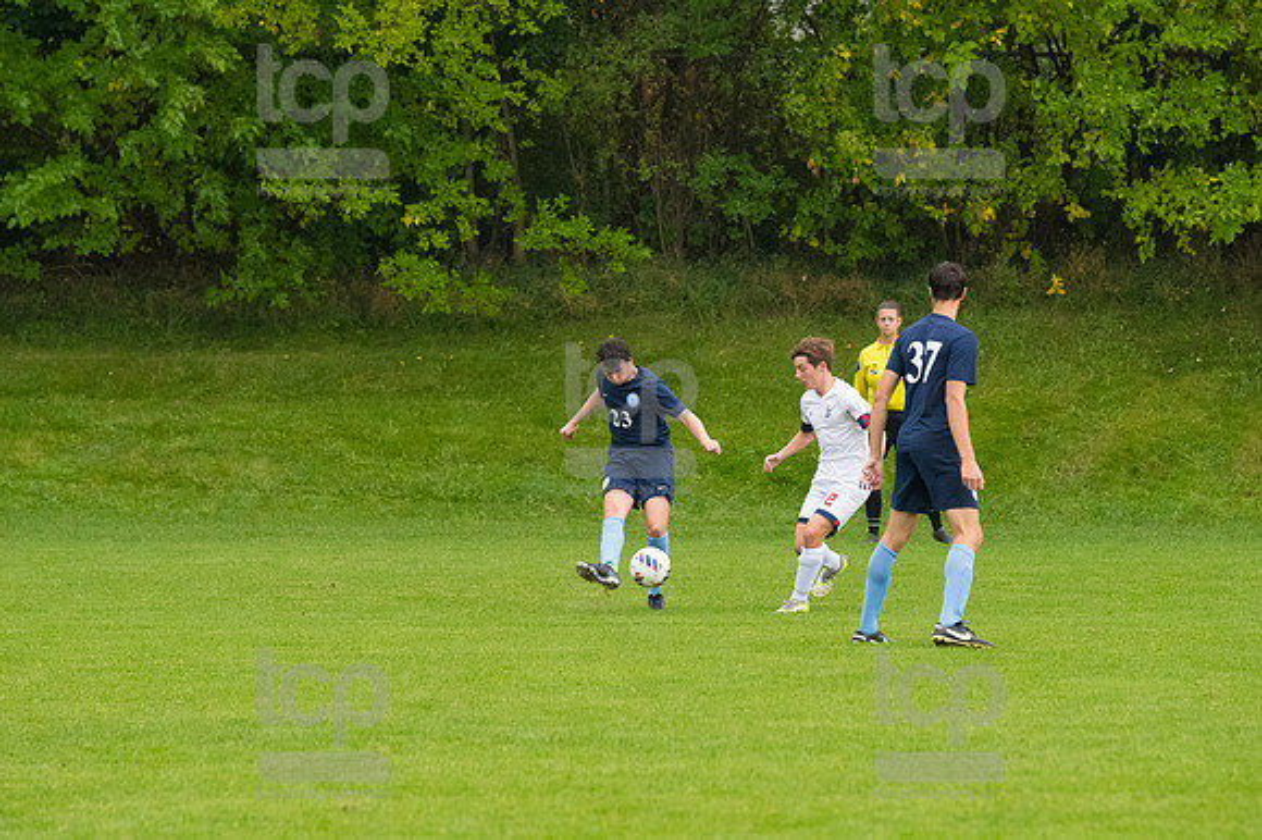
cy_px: 420
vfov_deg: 4.6
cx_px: 631
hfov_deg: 6.9
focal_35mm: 300
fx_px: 10510
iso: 2500
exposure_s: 1/2000
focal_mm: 200
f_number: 4.5
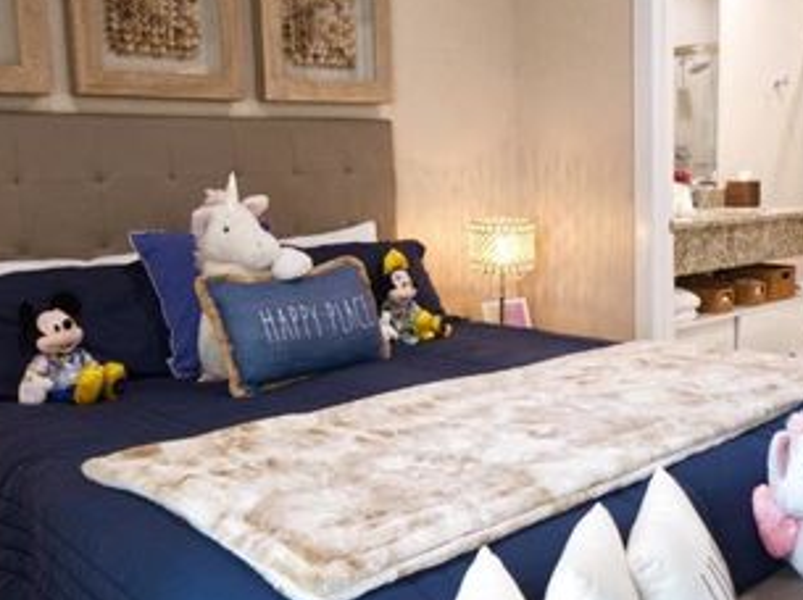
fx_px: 857
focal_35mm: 37
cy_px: 297
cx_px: 441
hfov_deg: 50.1
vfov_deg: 38.6
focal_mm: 8
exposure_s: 1/10
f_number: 9
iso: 1600
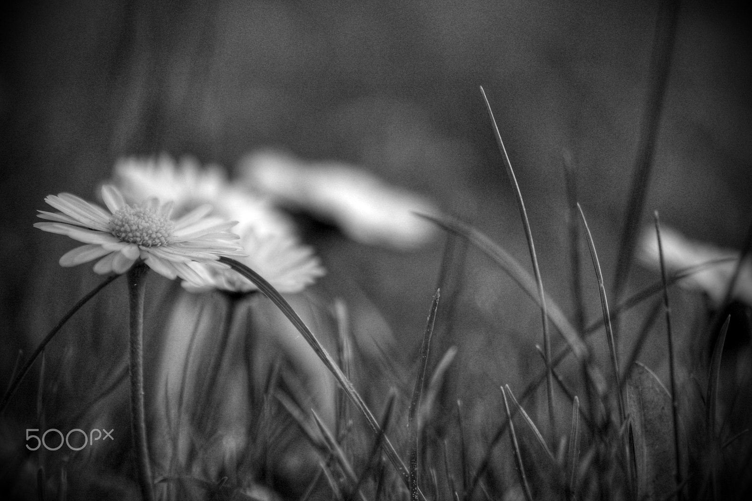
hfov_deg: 7.2
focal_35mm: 287
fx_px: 5993
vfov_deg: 4.8
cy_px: 250
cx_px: 375
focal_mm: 190
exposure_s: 1/180
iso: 400
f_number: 4.5
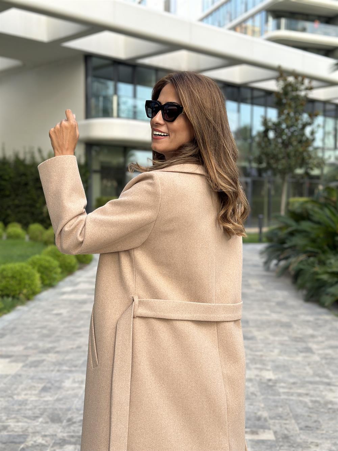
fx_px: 625
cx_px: 169
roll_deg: -0.5
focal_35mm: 48
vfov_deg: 39.7
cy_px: 226
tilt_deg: -1.8
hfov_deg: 30.3
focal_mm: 6.86
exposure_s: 1/289
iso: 80
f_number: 1.78
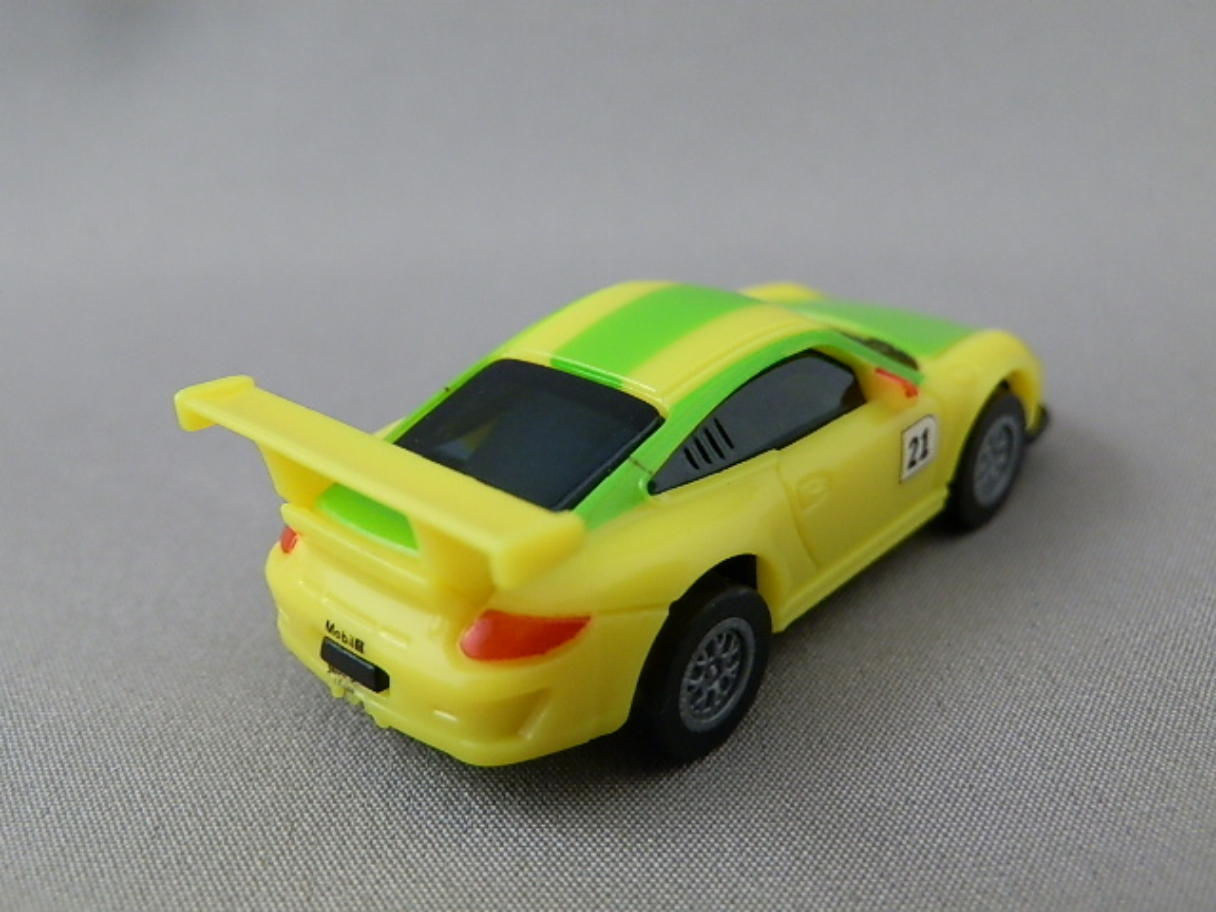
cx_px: 608
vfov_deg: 41.8
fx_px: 1194
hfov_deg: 54.0
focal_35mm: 34
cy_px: 456
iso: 200
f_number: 3.5
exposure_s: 1/8
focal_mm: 6.17
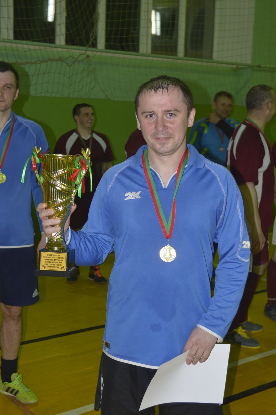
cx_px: 138
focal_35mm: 51
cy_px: 208
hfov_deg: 26.4
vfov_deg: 38.9
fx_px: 588
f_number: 5
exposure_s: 1/15
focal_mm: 34
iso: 400
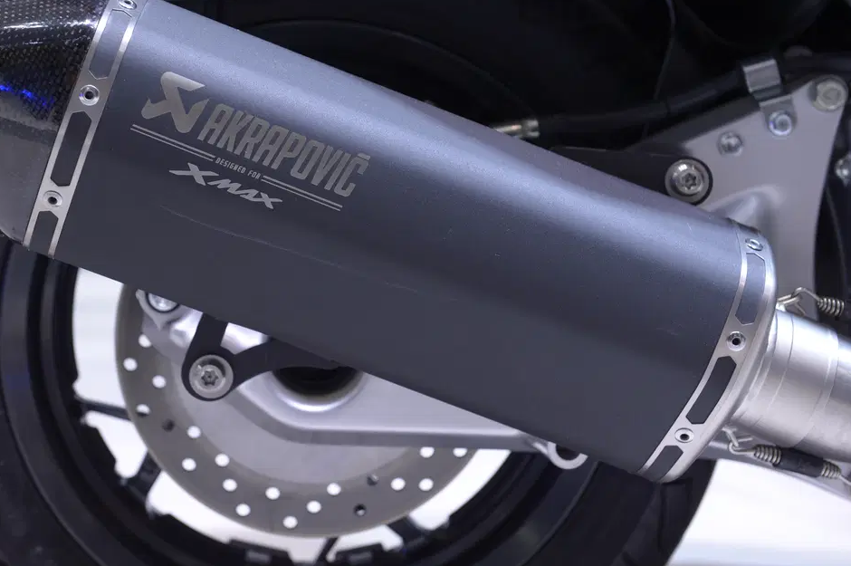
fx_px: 1748
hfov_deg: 27.3
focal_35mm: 74
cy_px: 207
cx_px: 330
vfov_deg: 18.4
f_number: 4.5
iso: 1000
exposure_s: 1/160
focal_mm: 58
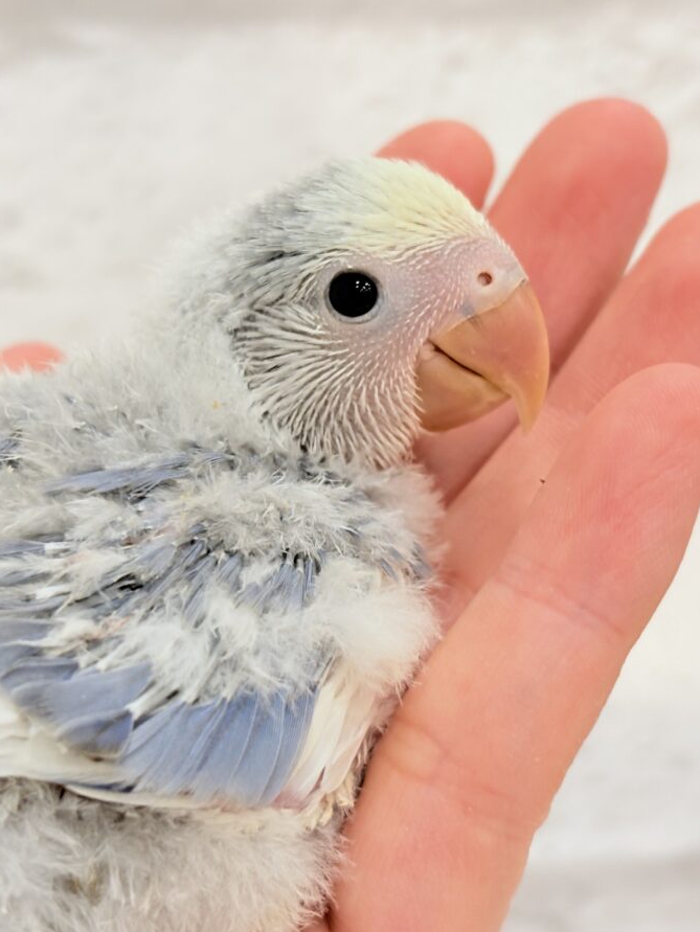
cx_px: 339
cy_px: 468
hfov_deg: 21.0
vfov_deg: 27.8
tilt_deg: -9.4
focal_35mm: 70
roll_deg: +1.6
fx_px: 1886
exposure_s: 1/50
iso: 64
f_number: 1.6
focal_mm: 5.96
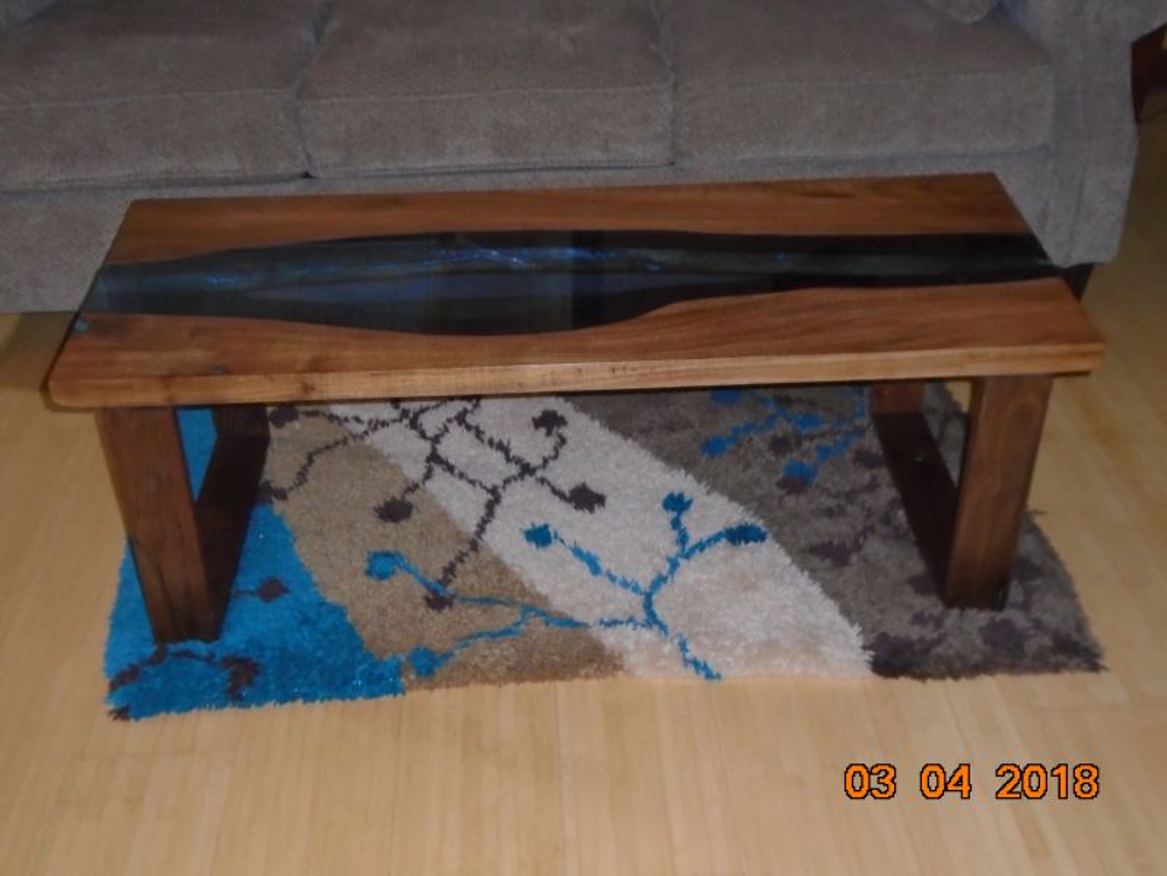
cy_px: 438
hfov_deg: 44.8
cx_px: 584
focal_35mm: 42
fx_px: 1416
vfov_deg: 34.3
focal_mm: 7.4
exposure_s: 1/30
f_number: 4.1
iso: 400
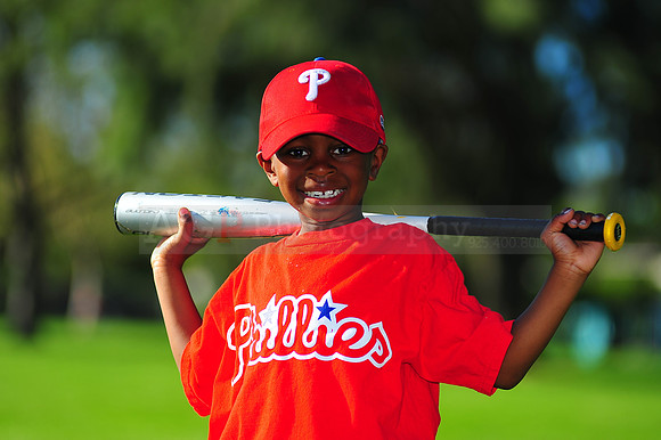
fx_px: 3303
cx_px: 330
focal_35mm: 180
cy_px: 220
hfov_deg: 11.4
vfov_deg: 7.6
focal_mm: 180
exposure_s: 1/1250
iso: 200
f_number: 4
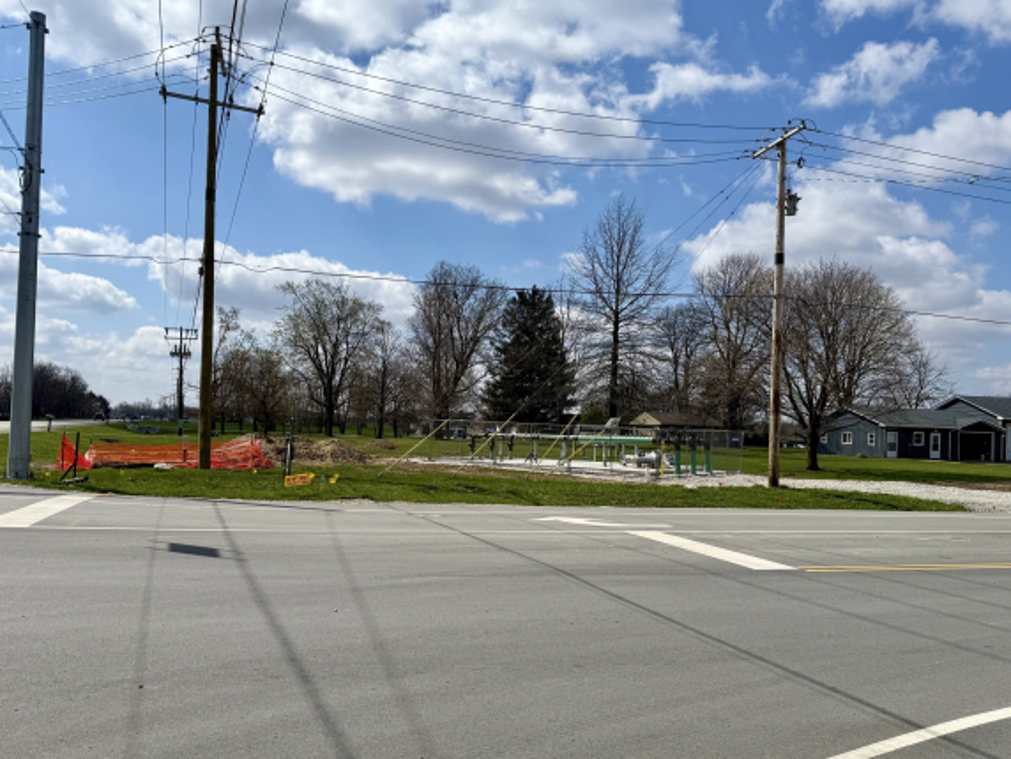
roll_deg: -1.6
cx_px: 528
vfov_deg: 49.7
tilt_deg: +1.6
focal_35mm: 28
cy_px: 400
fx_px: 818
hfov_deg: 63.4
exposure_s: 1/8130
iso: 80
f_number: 1.78
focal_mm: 6.76
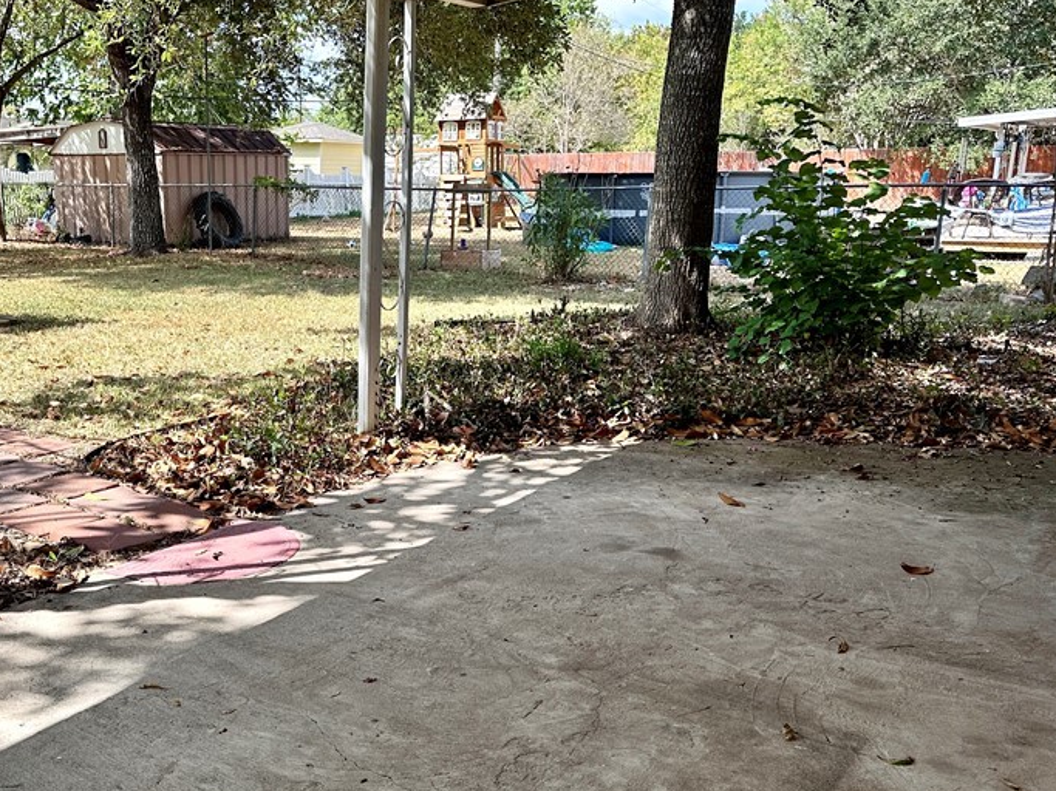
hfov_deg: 49.9
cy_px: 414
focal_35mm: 36
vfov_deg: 39.6
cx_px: 306
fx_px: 1098
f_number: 1.78
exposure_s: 1/1562
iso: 80
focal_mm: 6.86
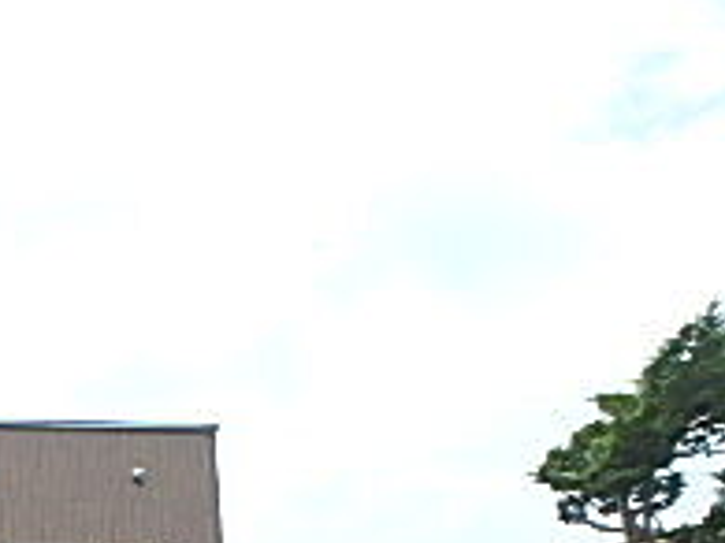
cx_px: -342
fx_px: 1444
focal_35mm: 69
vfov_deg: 18.2
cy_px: 885
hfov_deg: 23.1
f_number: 3.5
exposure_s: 1/640
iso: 125
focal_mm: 3.7
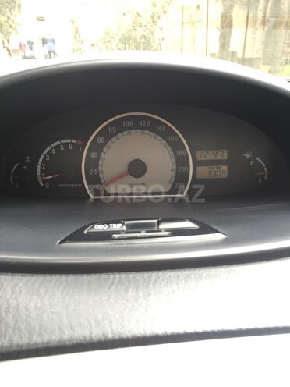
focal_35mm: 29
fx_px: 324
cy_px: 194
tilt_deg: -20.8
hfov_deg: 48.2
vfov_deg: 61.7
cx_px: 145
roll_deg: +1.5
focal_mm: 4.15
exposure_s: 1/33
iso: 50
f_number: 2.2
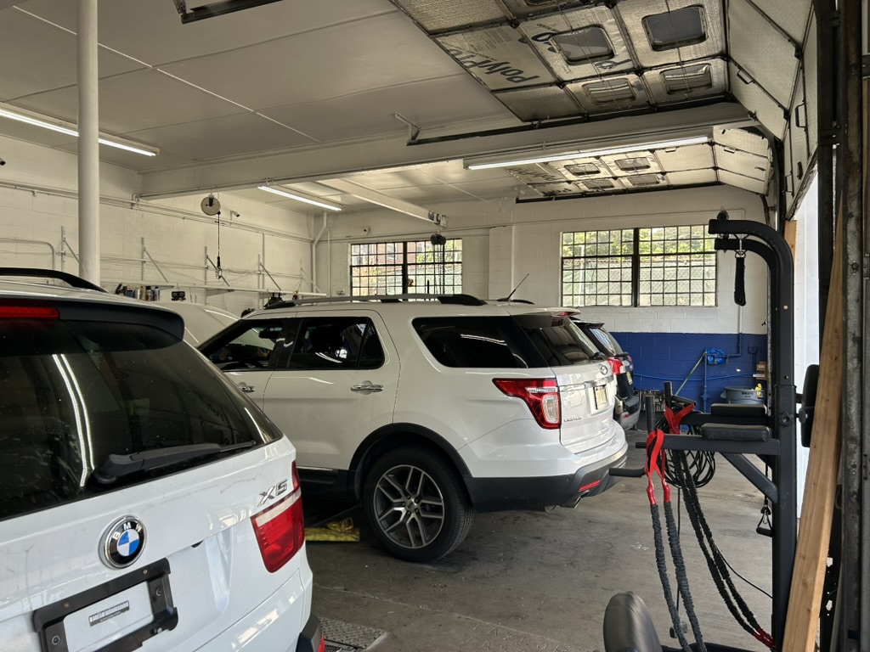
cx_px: 435
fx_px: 653
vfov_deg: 53.1
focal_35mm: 26
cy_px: 326
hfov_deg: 67.3
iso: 50
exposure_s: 1/333
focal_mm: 5.7
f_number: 1.5
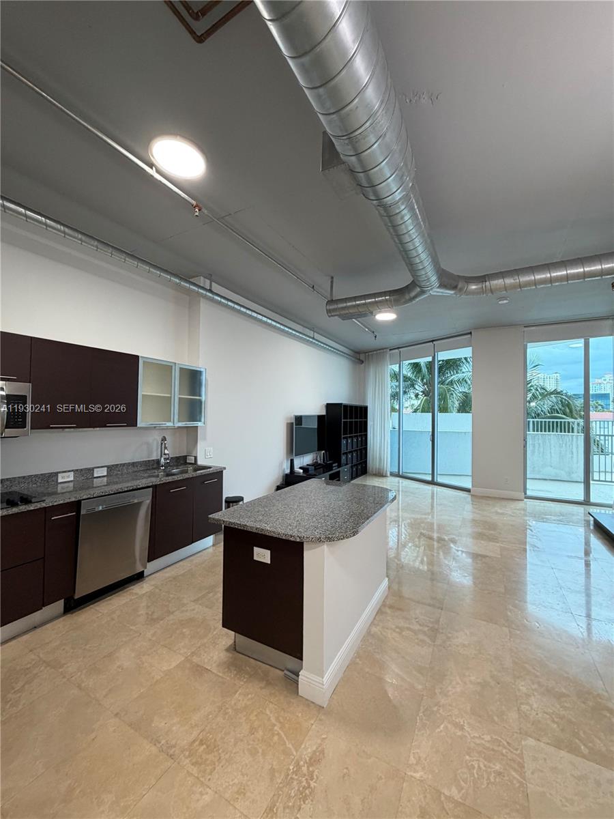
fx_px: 331
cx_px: 307
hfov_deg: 85.7
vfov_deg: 102.1
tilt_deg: +2.3
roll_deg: -0.4
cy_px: 410
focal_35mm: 14
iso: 250
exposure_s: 1/60
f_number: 2.2
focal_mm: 2.22
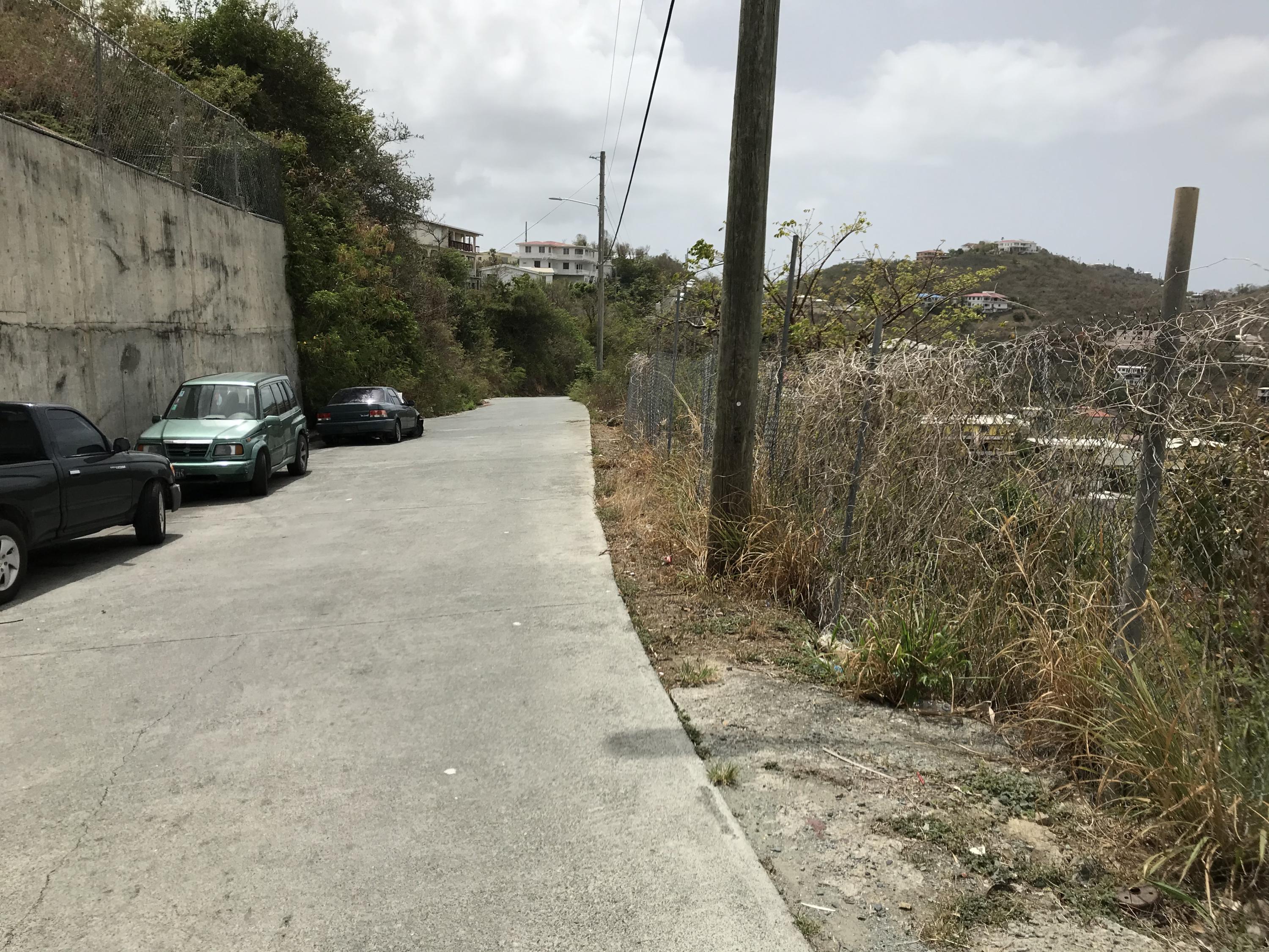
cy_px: 476
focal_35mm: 28
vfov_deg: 49.7
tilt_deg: -7.0
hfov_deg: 63.4
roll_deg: +0.1
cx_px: 634
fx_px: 1026
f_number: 1.8
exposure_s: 1/4566
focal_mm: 3.99
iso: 20
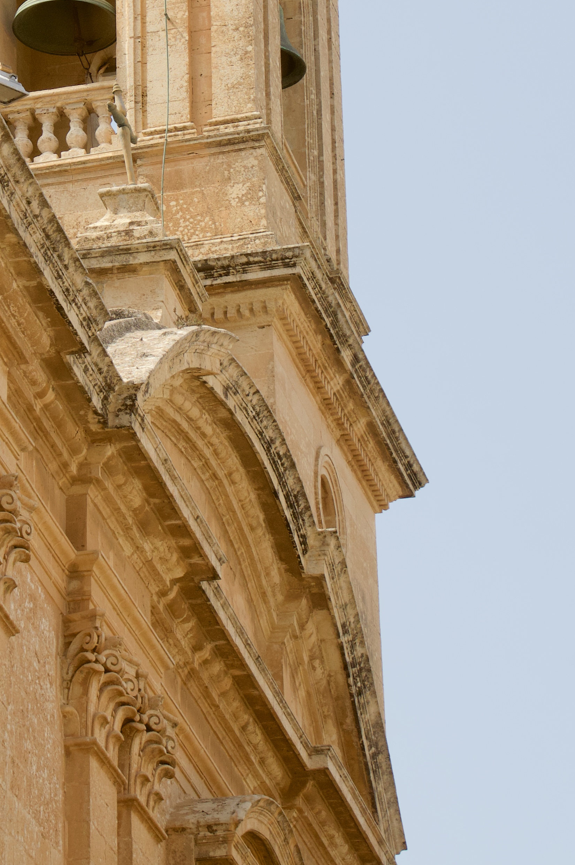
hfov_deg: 8.5
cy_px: 164
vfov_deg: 12.8
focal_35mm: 160
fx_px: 3841
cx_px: 112
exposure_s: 1/800
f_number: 7.1
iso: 200
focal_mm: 44
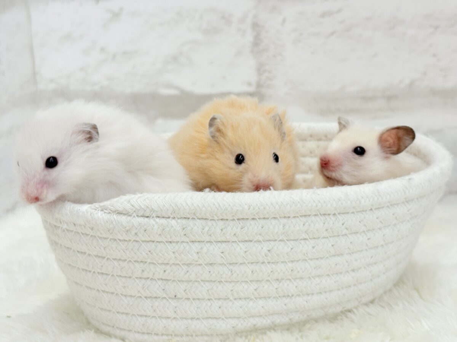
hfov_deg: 36.8
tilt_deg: -10.9
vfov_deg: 28.0
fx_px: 687
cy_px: 171
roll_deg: +3.2
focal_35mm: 52
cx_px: 228
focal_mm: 5.96
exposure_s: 1/100
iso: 50
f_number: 1.6
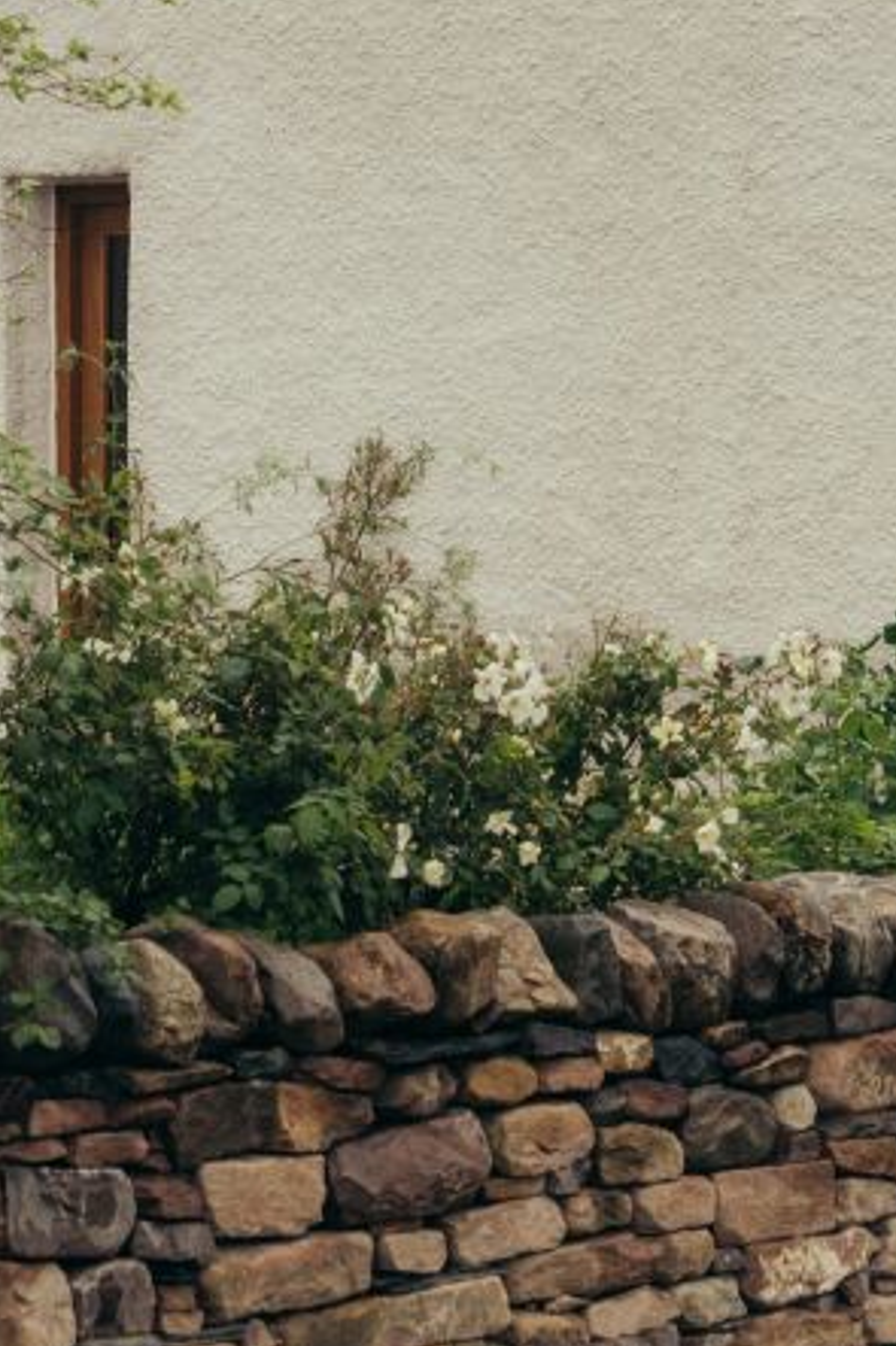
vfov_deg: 11.6
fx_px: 6501
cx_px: 843
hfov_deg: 7.9
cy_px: -122
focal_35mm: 174
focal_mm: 70
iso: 250
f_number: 8
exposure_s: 1/125
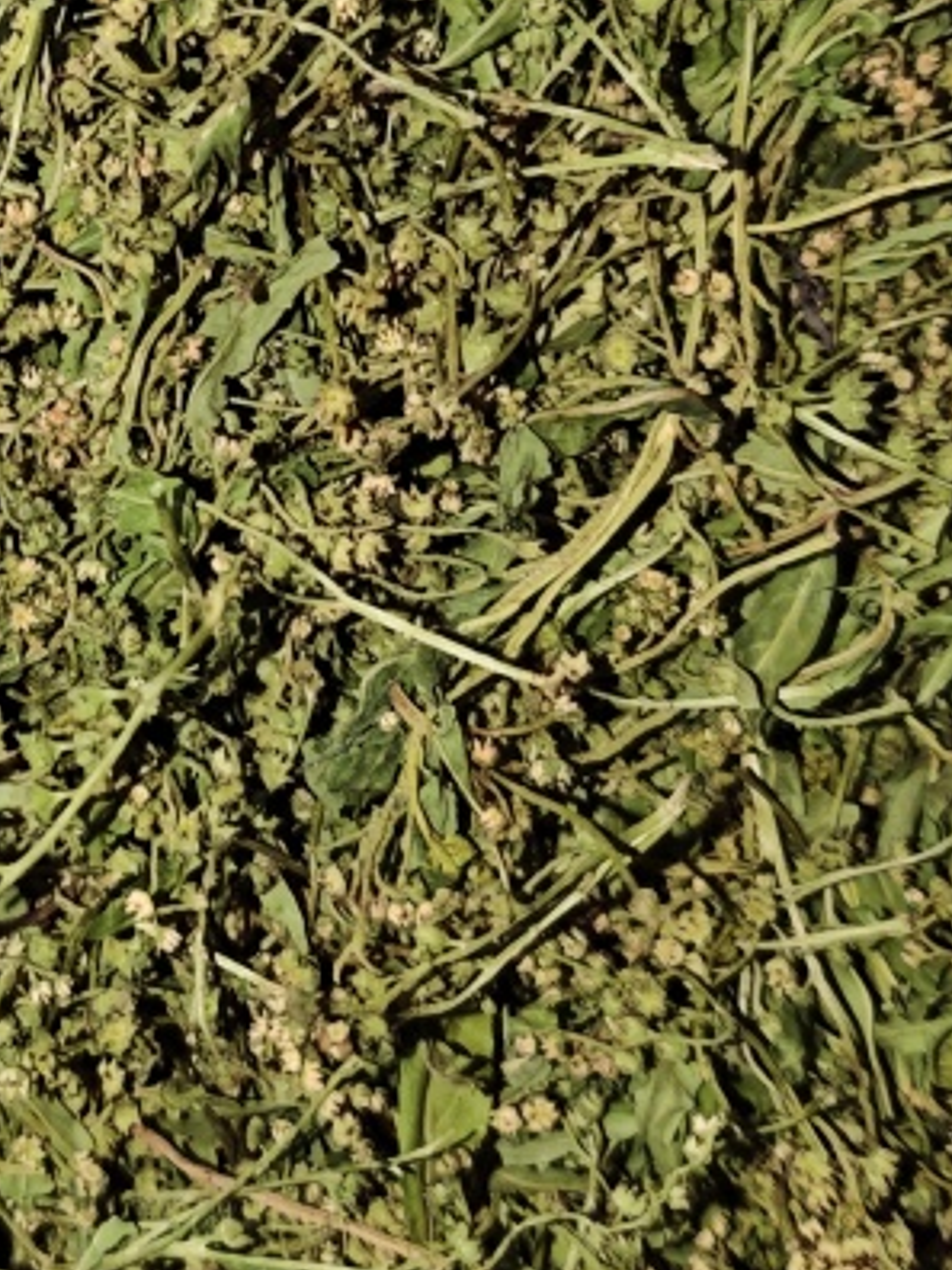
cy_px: 329
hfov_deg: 23.2
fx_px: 2273
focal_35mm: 62
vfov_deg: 30.7
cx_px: 154
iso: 100
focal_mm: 6.68
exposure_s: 1/108
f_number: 1.44
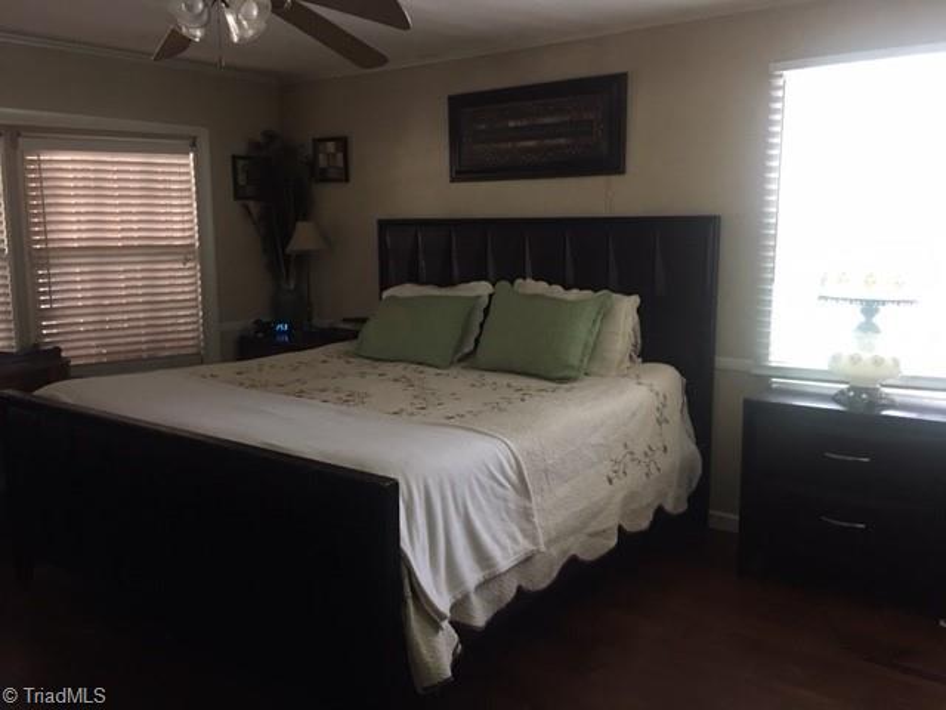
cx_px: 473
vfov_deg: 48.2
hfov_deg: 61.7
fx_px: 793
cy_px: 355
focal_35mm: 29
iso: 80
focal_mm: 4.15
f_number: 2.2
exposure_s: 1/4
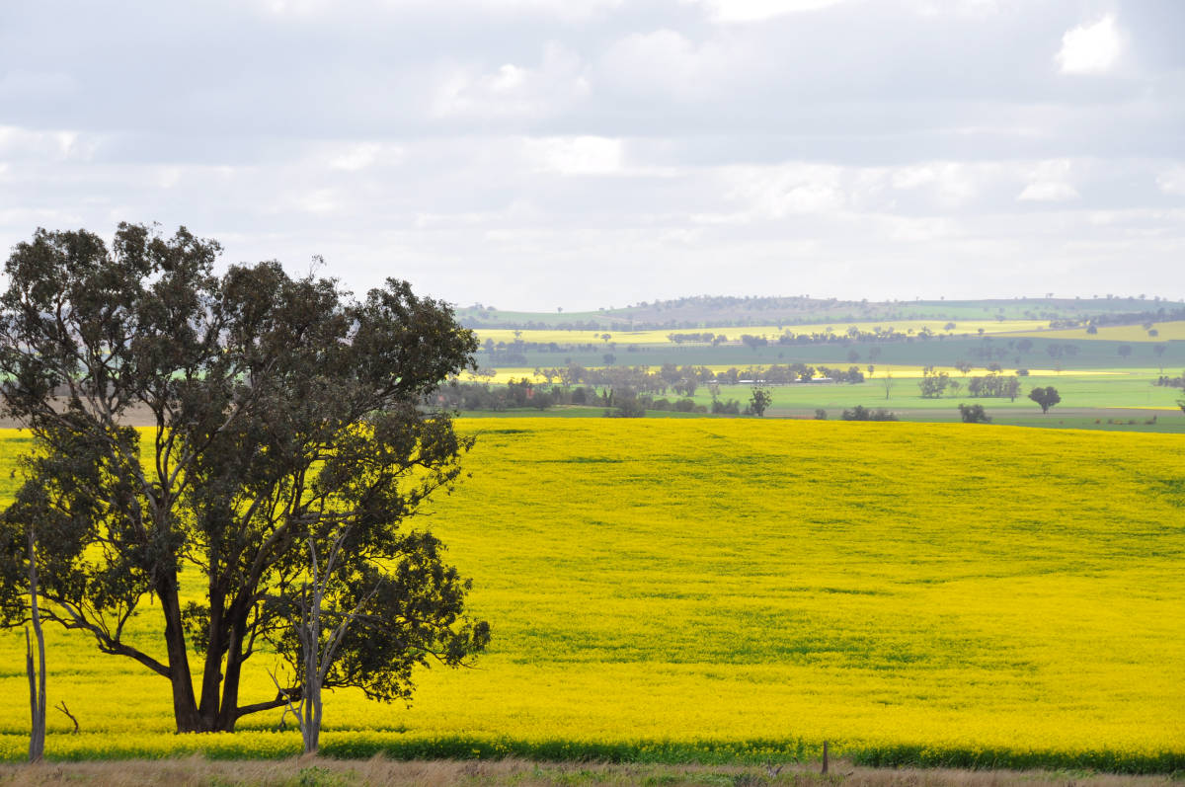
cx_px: 592
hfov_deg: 14.4
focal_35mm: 142
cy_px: 394
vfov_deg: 9.6
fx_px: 4685
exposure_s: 1/250
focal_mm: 95
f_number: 10
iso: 200
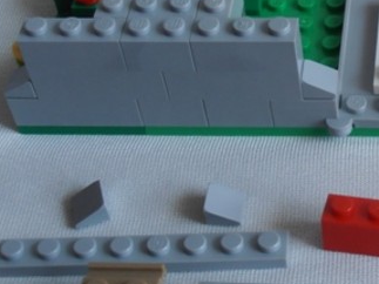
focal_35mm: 103
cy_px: 48
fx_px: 1127
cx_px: 391
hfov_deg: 18.5
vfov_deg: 14.3
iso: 80
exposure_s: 1/80
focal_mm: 6.61
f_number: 3.9
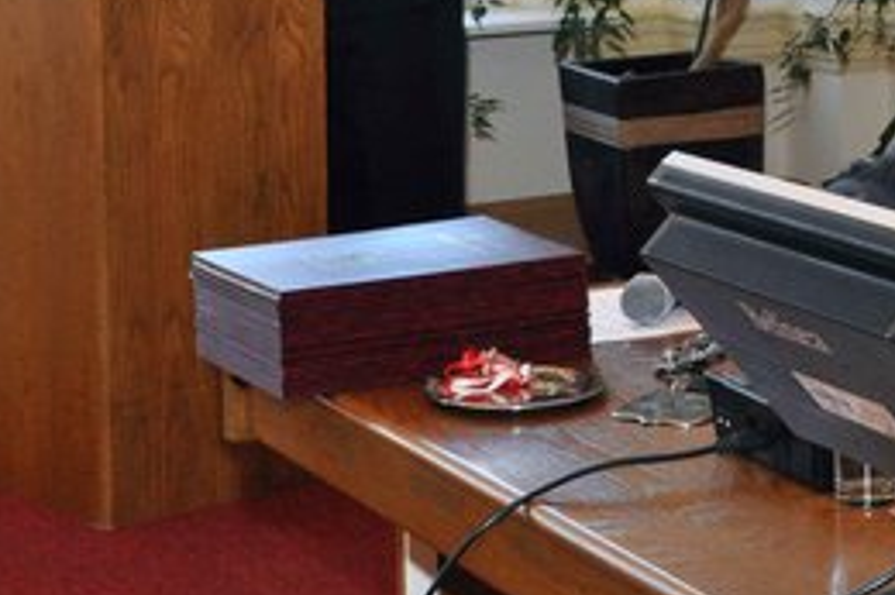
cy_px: -79
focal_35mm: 120
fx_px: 2981
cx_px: 867
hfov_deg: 16.8
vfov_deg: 11.2
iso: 1600
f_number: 13
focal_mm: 32
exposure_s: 1/60
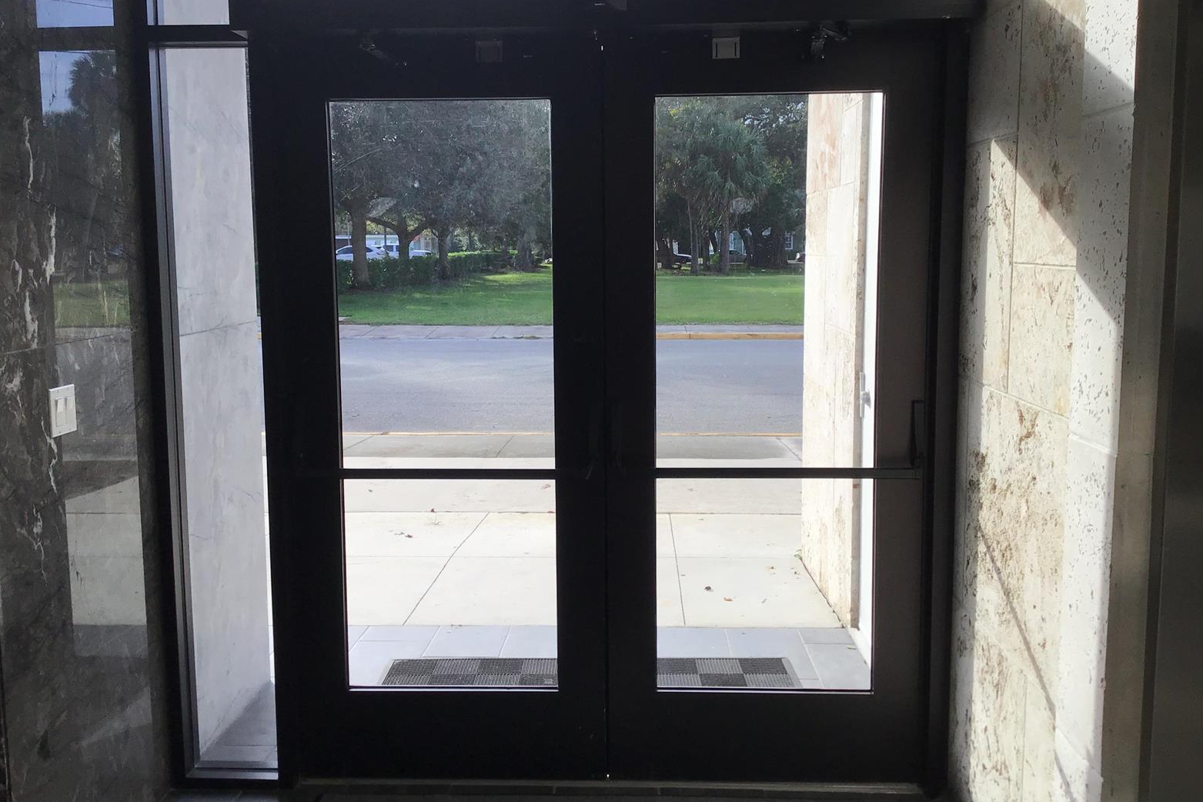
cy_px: 368
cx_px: 598
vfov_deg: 39.9
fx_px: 1103
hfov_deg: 57.2
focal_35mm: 33
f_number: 2.4
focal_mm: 3.3
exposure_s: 1/281
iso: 25
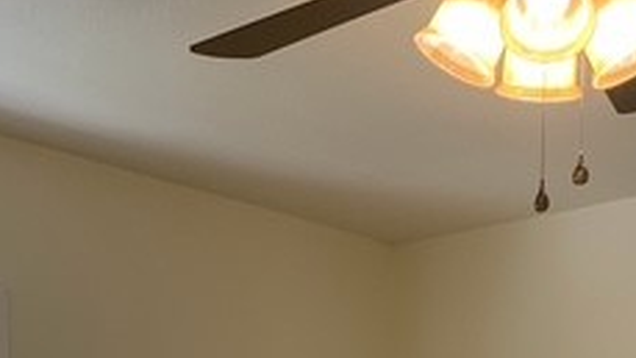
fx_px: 1333
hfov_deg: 26.8
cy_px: 652
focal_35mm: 79
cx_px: 394
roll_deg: -0.7
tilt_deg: -4.6
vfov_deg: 13.6
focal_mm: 4.25
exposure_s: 1/60
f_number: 1.8
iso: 64
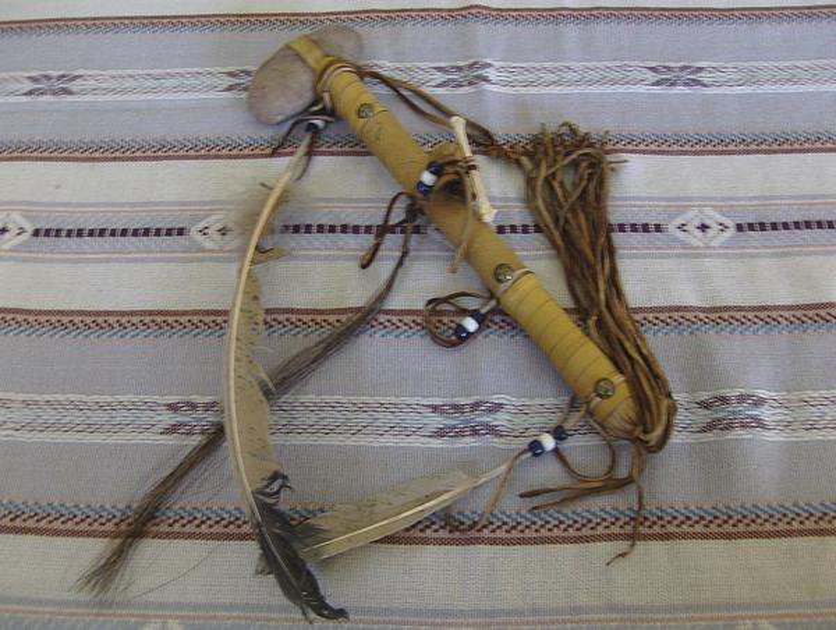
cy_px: 315
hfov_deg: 51.3
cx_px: 418
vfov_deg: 39.8
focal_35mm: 36
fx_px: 871
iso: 200
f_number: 2.8
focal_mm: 6
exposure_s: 1/13.7
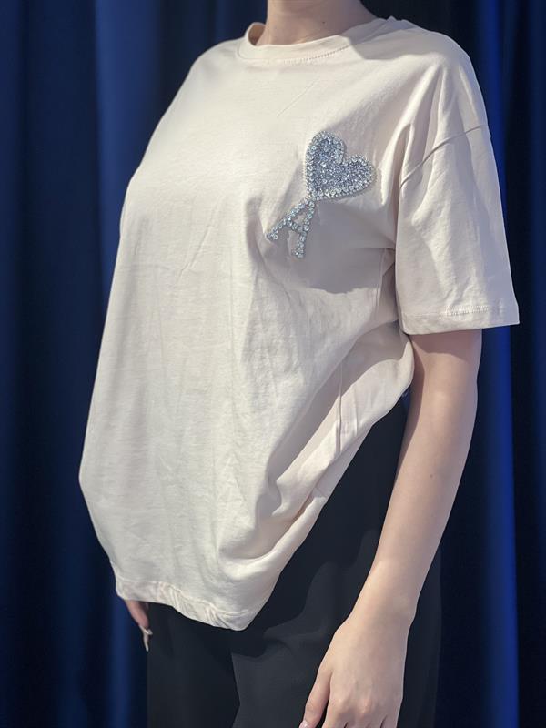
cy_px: 364
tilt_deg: -3.7
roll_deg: -0.2
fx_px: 1619
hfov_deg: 19.1
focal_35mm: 77
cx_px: 273
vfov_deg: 25.3
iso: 125
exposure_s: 1/100
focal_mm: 9
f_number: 2.8
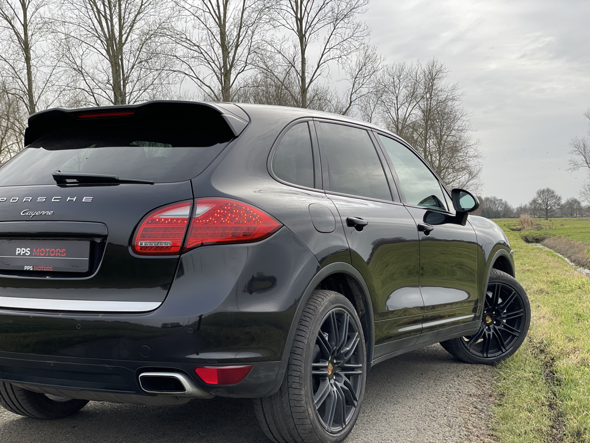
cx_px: 295
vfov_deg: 28.0
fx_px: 886
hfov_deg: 36.8
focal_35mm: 52
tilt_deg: +0.5
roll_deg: +0.5
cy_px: 222
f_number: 2
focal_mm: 6
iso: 25
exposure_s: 1/440
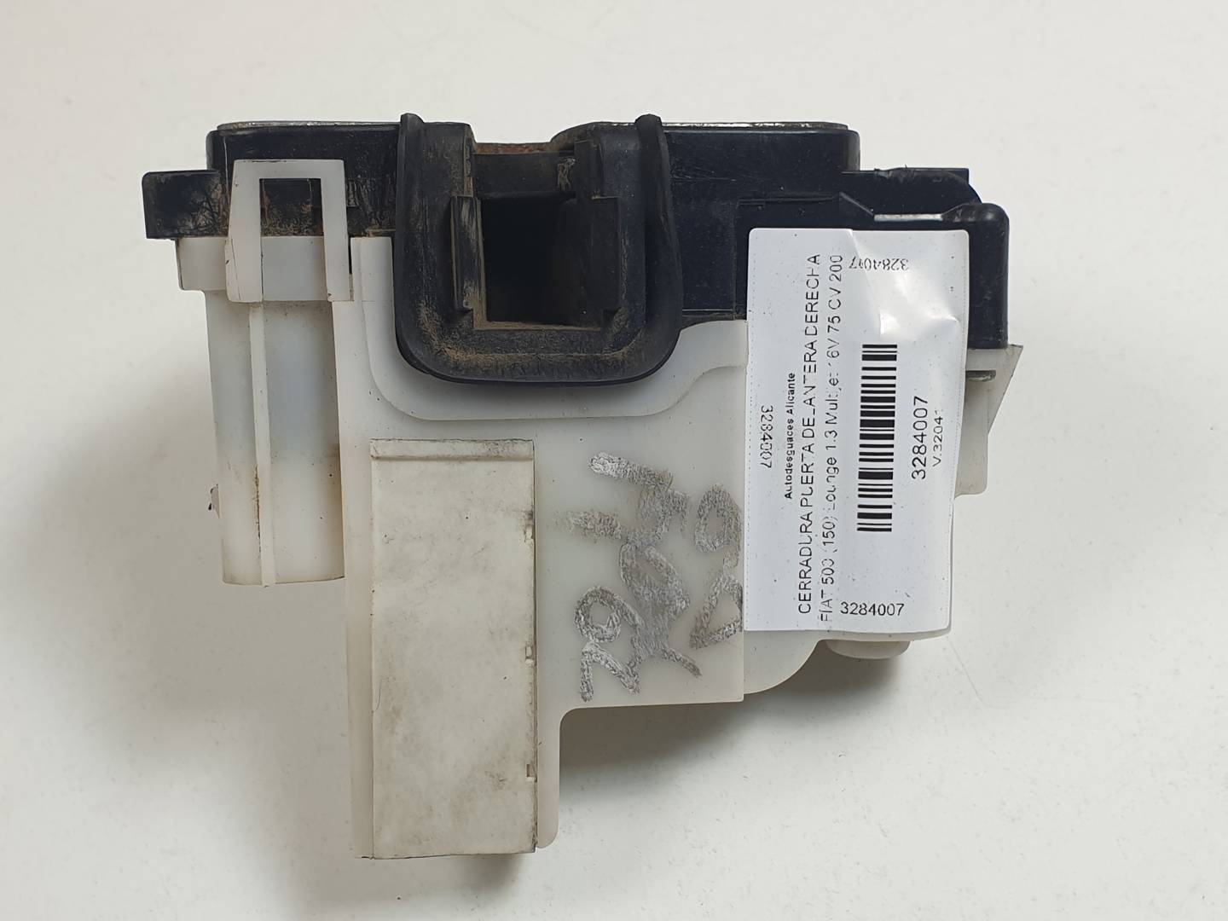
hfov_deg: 67.3
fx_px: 922
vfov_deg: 53.1
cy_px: 460
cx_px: 614
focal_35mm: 26
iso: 50
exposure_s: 1/167
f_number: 2.4
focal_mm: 4.3
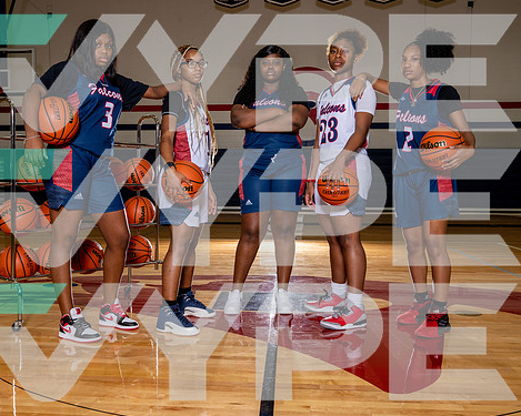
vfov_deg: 41.1
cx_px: 238
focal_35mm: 36
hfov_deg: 50.2
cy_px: 208
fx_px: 555
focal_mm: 31
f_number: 9
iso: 800
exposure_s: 1/200
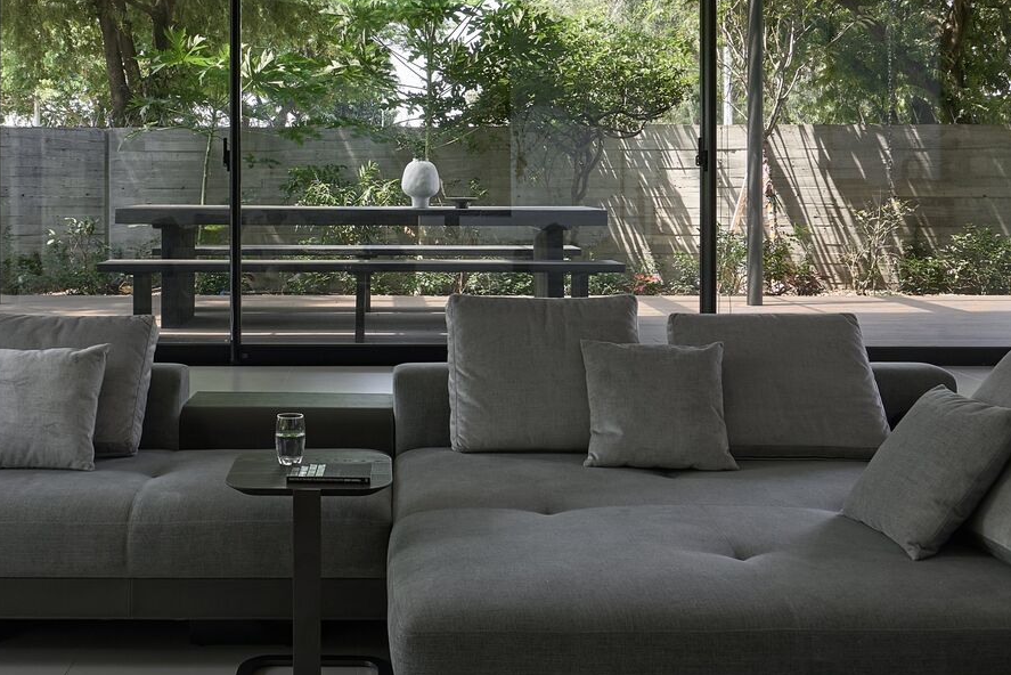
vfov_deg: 28.8
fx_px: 1292
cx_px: 370
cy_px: 161
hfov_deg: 42.4
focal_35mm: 46
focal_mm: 17
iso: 100
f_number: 8
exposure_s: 1/20
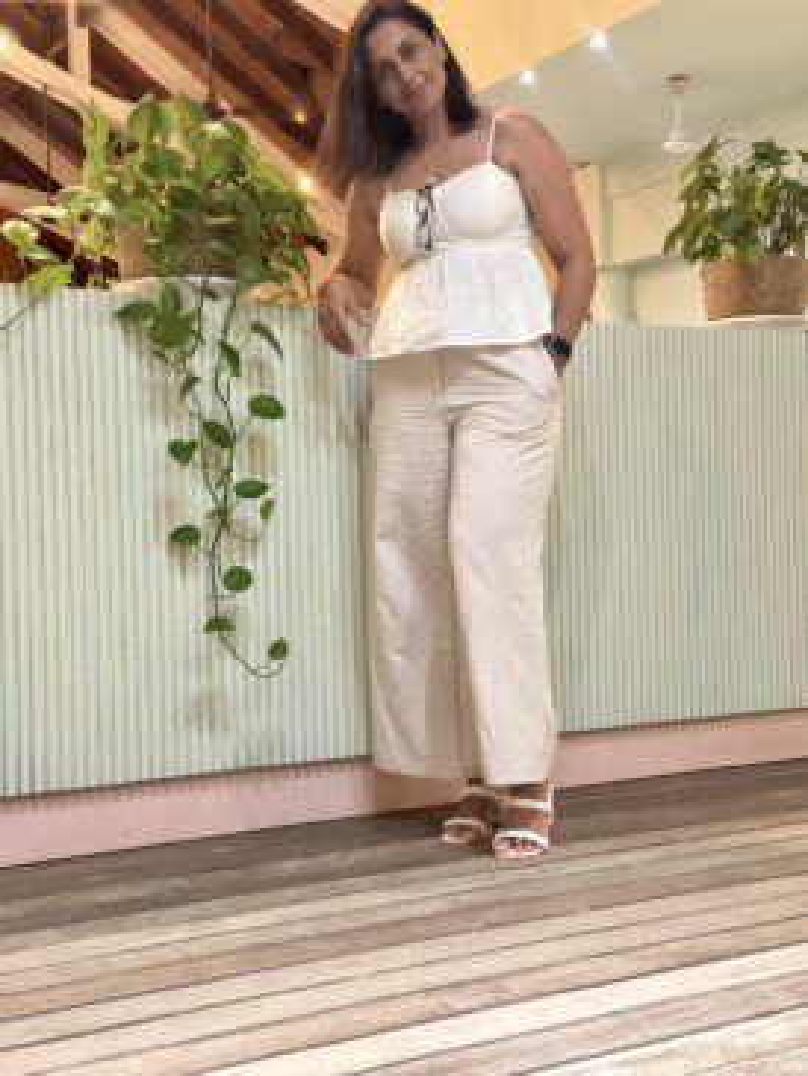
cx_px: 404
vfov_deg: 39.6
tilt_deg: -0.1
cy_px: 538
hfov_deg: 30.3
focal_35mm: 48
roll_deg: +0.7
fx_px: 1493
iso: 640
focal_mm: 6.86
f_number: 1.78
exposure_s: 1/25
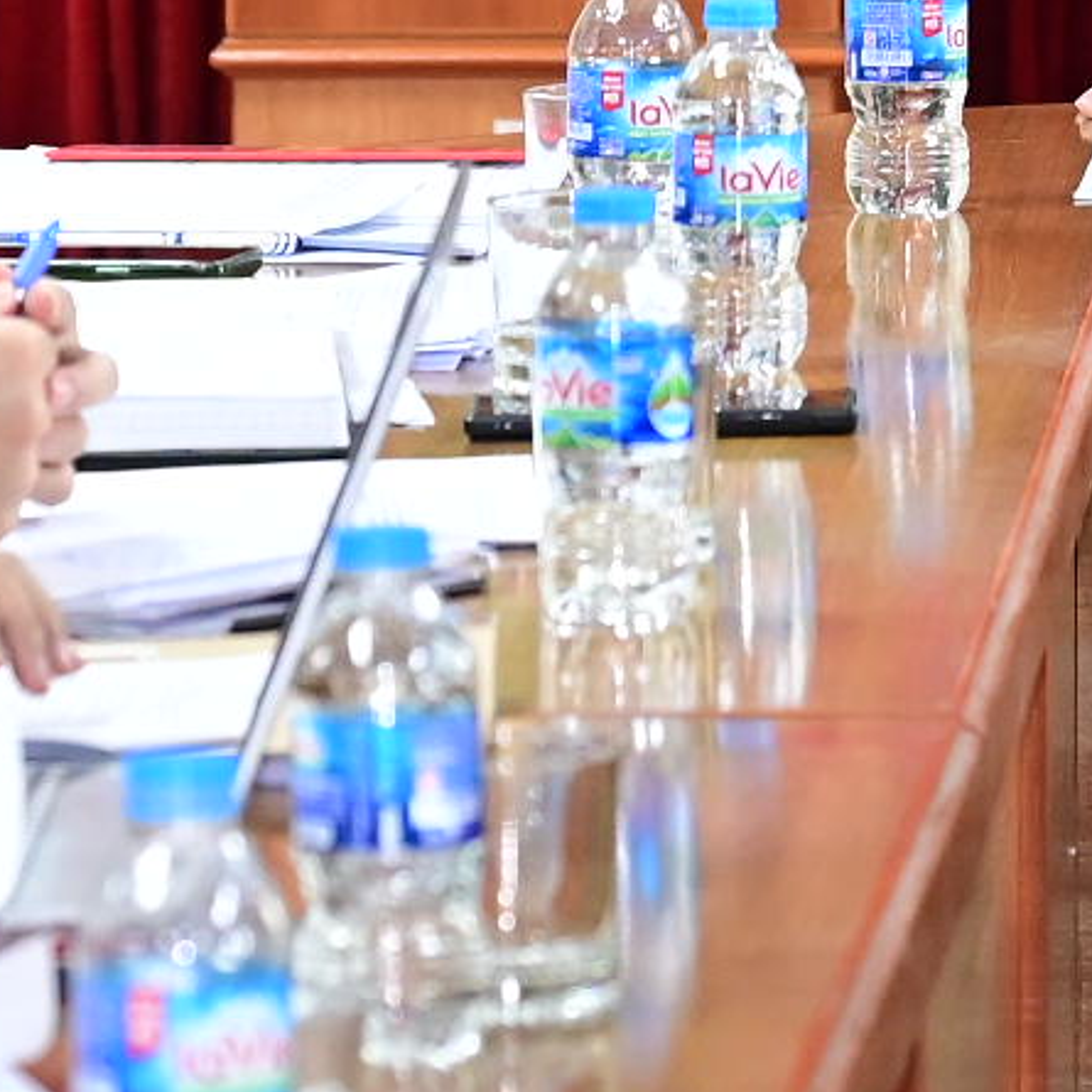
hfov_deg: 4.8
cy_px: -984
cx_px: 1632
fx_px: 12991
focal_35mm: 364
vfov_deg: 4.7
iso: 2000
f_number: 4
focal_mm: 63
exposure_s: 1/100
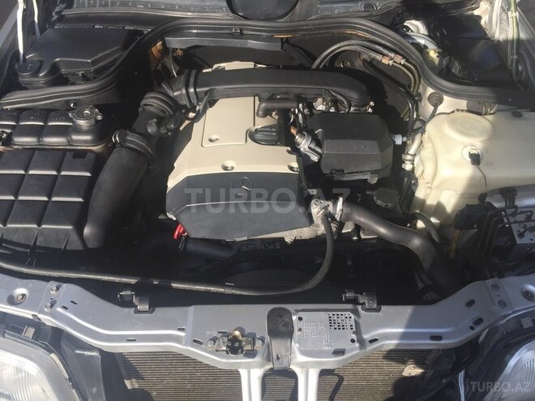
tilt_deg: -45.7
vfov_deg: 48.2
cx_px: 268
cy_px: 200
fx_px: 448
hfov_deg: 61.7
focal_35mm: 29
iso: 32
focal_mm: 4.15
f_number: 2.2
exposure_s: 1/732
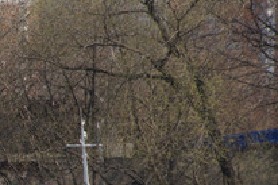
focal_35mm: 654
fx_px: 5046
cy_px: 238
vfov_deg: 2.1
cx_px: -123
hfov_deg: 3.1
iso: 100
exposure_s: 1/400
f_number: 7.1
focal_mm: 140
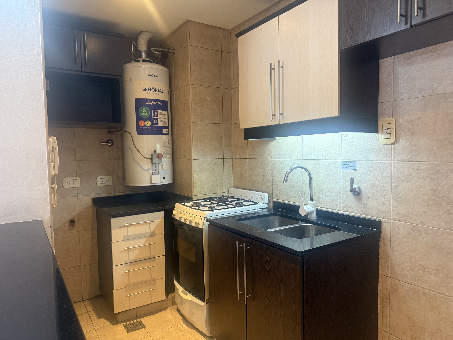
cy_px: 170
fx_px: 314
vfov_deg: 56.8
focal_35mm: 24
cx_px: 226
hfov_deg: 71.6
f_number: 1.78
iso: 250
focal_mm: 6.76
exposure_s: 1/50
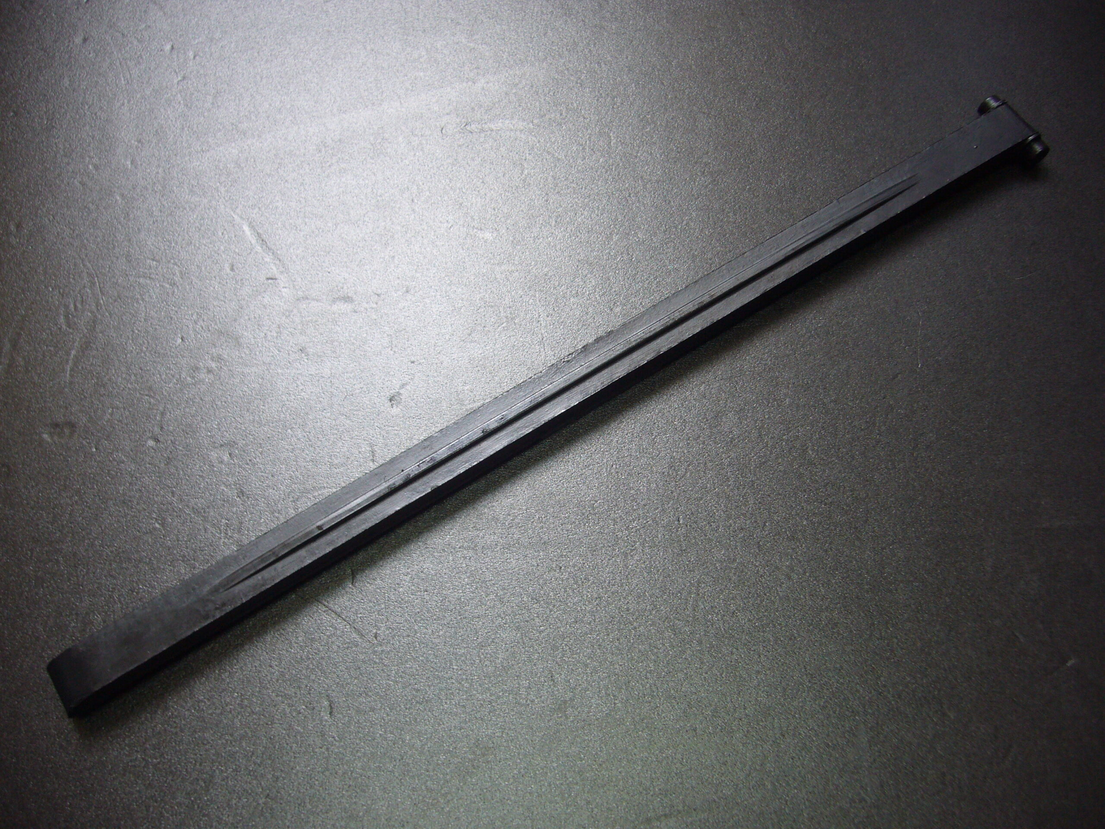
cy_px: 414
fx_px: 1117
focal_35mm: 35
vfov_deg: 40.7
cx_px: 552
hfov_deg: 52.6
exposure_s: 1/30
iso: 100
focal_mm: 5.8
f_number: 2.8
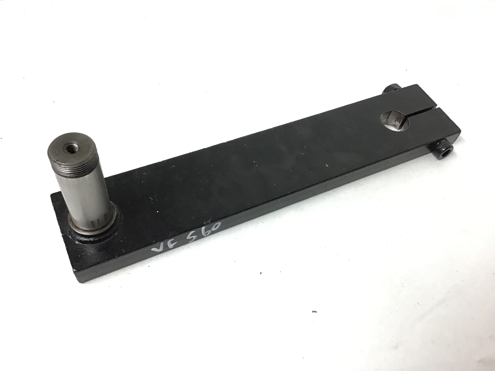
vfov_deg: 45.4
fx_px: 443
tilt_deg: -54.0
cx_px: 248
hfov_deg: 58.4
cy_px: 186
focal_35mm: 31
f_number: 2.4
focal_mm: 3.3
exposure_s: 1/33
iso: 50
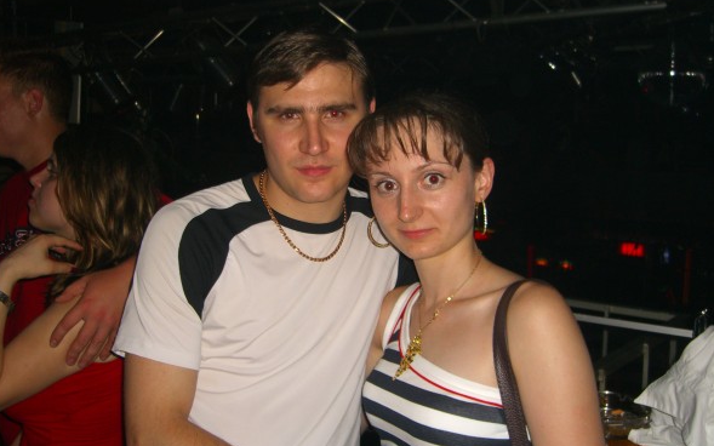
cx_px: 352
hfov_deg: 48.2
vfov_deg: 31.2
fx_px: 798
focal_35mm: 41
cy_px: 221
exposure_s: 1/60
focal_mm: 7.9
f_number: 2.8
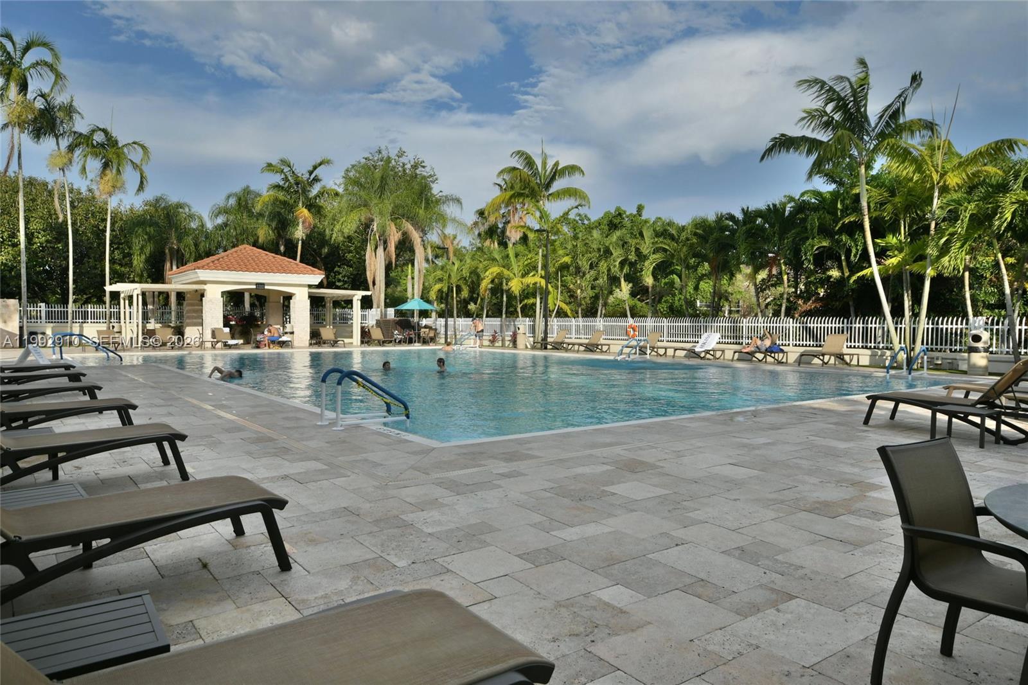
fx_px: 685
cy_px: 342
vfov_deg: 53.1
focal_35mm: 24
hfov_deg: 73.8
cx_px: 514
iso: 100
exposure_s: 1/250
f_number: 8
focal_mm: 16
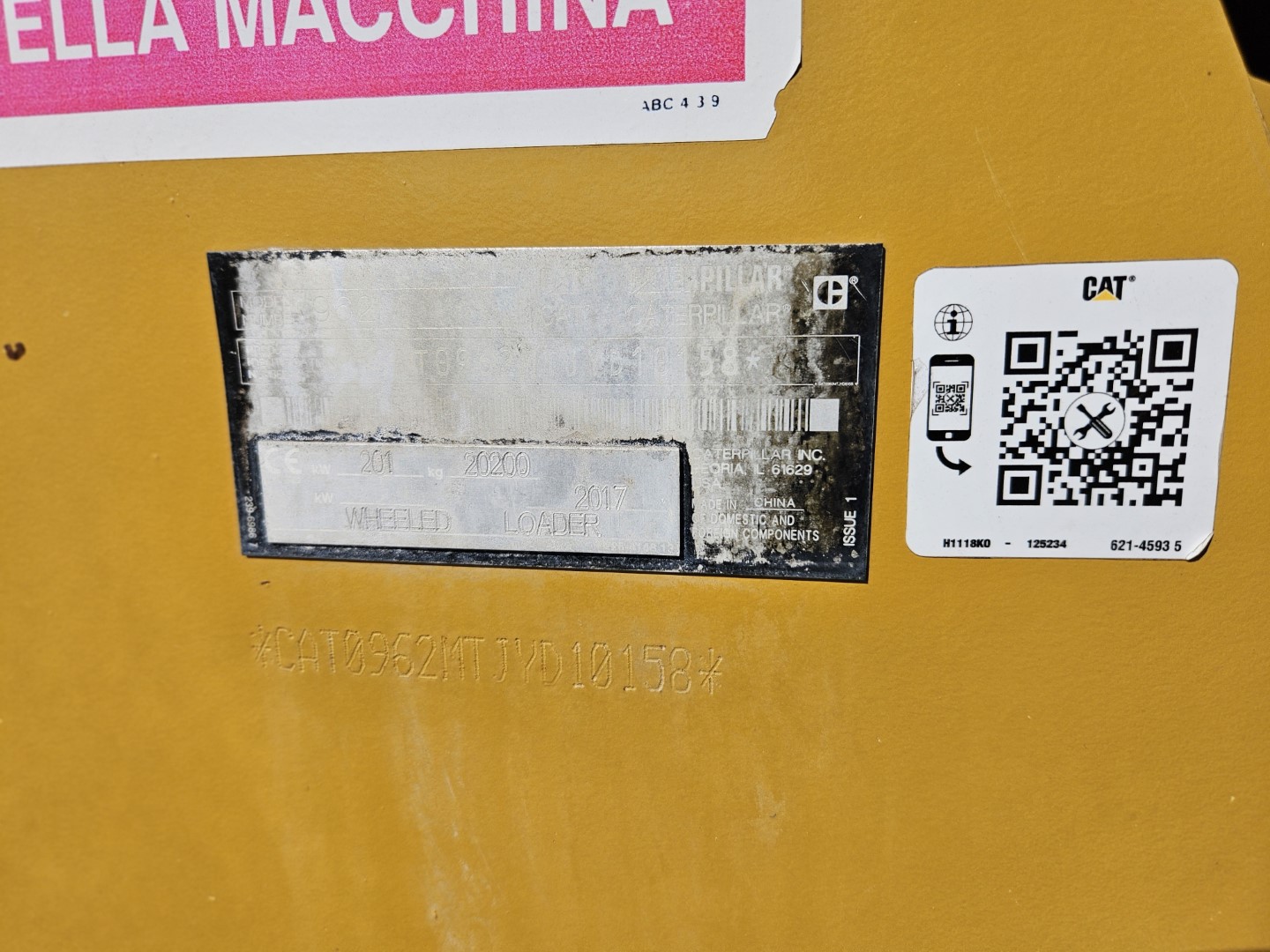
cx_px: 635
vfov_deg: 58.9
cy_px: 476
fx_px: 844
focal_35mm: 23
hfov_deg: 73.9
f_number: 1.8
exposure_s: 1/5257
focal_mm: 5.4
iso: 25
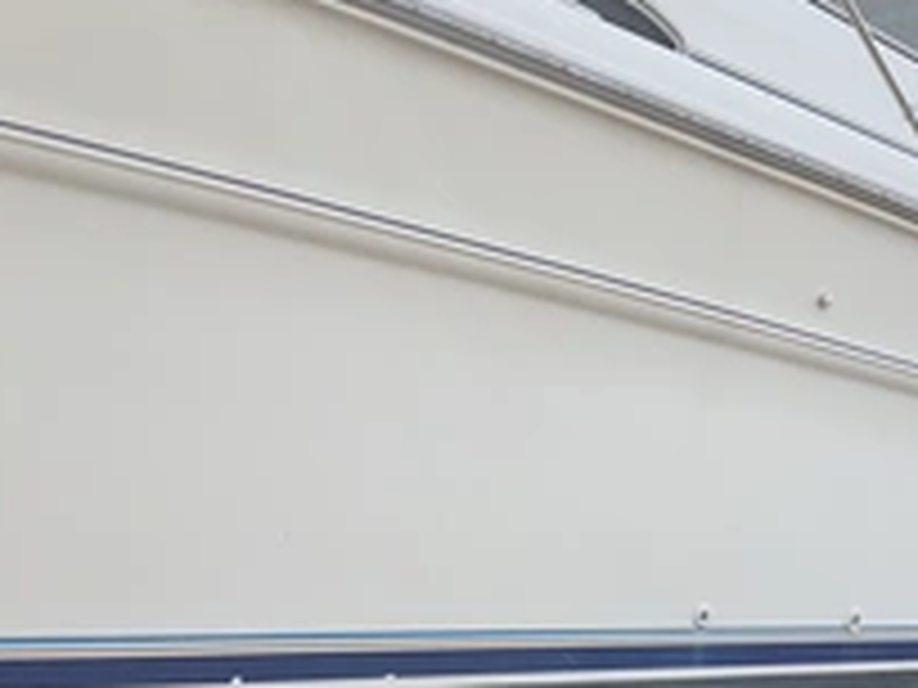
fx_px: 1512
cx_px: 670
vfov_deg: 25.6
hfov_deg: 33.2
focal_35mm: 57
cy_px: 414
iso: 25
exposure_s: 1/1675
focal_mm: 3
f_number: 1.8
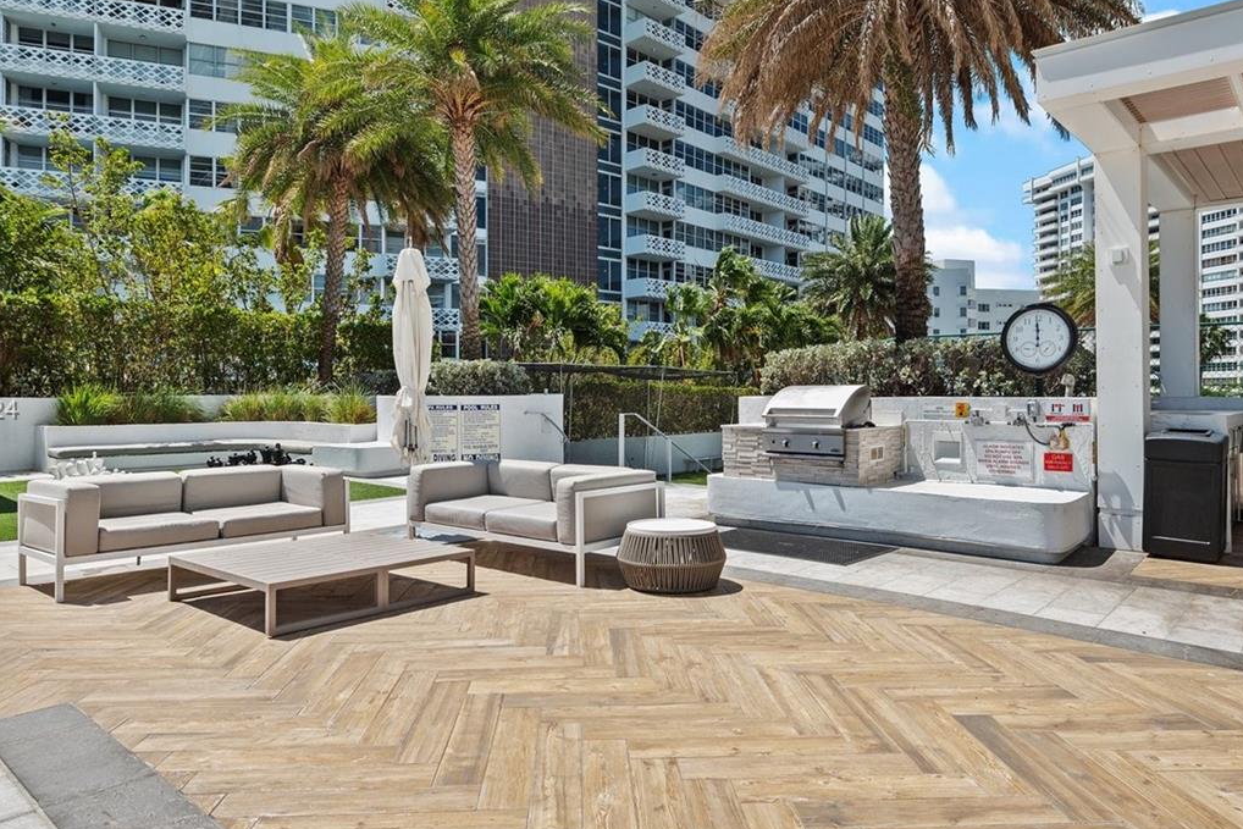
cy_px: 412
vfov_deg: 57.2
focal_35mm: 22
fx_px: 760
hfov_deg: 78.6
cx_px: 604
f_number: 8
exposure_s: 1/500
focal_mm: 14
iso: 200
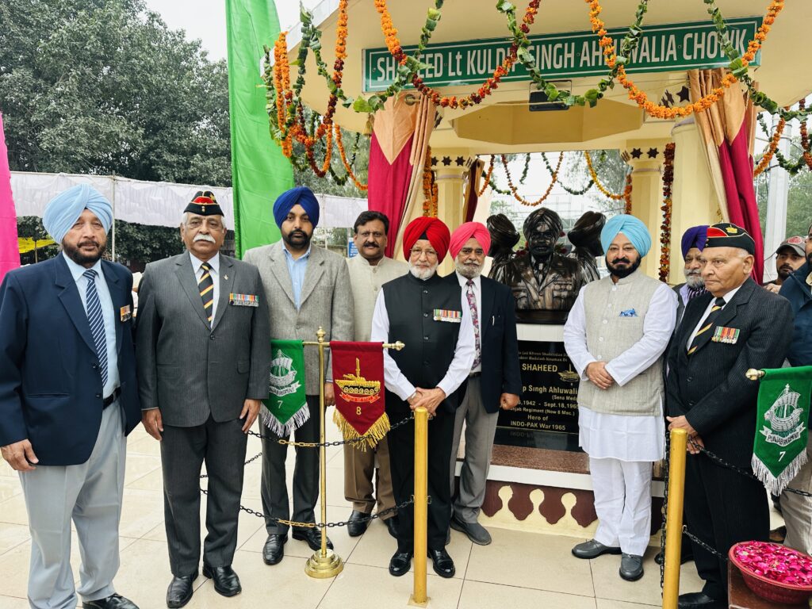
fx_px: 563
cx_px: 406
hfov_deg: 71.6
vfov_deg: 56.8
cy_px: 304
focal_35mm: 24
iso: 80
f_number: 1.78
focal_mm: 6.86
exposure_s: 1/439
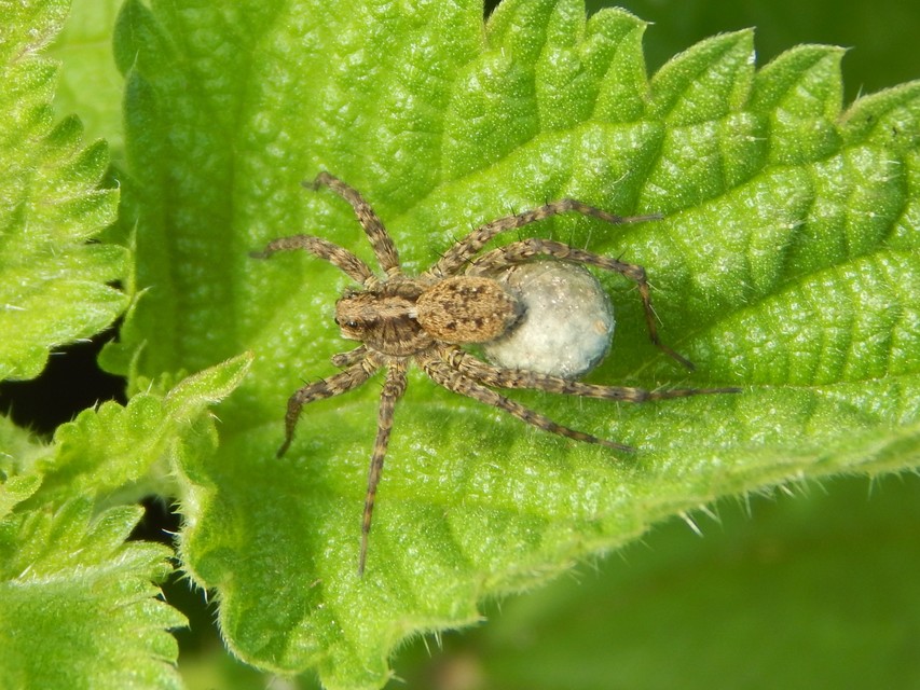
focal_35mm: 182
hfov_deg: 10.9
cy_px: 345
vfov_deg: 8.2
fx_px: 4838
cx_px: 460
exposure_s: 1/60
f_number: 5.3
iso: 125
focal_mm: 32.8
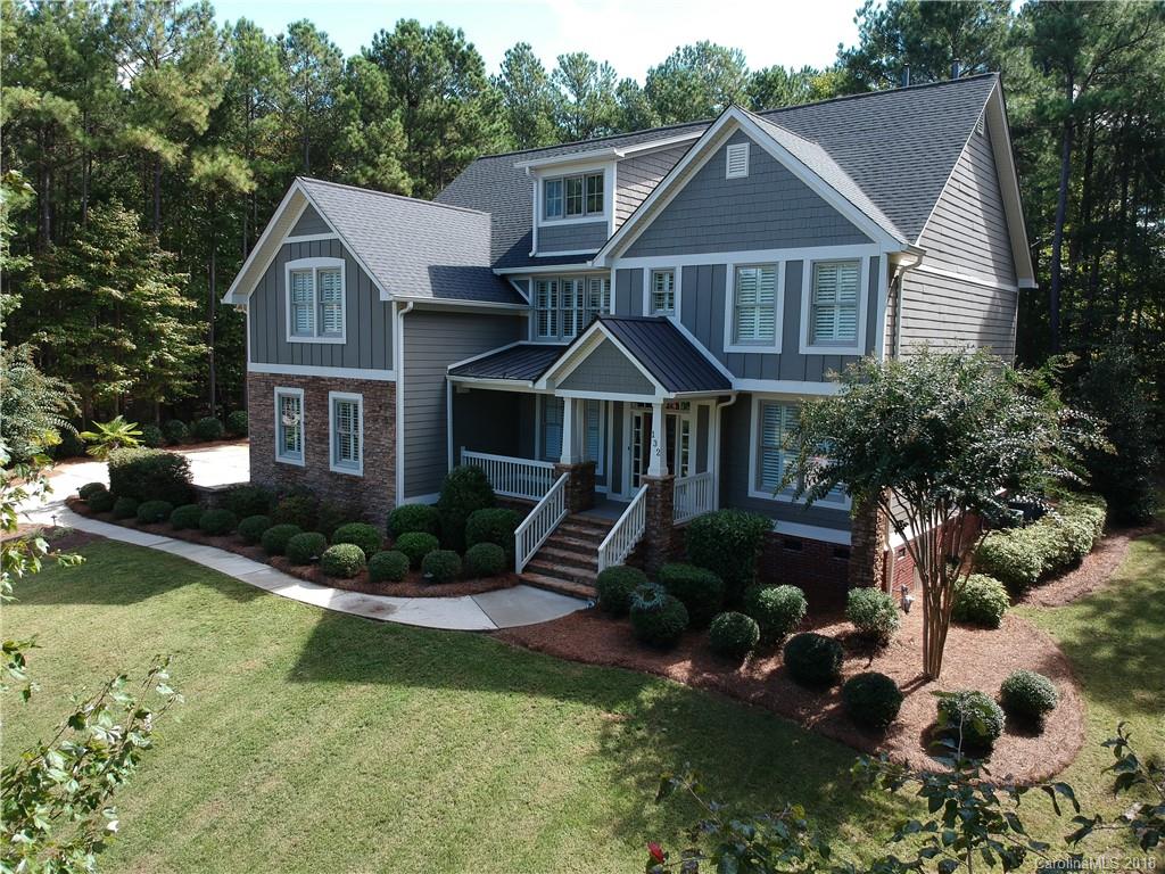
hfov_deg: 69.4
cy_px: 437
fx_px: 841
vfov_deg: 54.9
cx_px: 582
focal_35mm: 25
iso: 100
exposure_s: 1/320
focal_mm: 4.49
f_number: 2.6
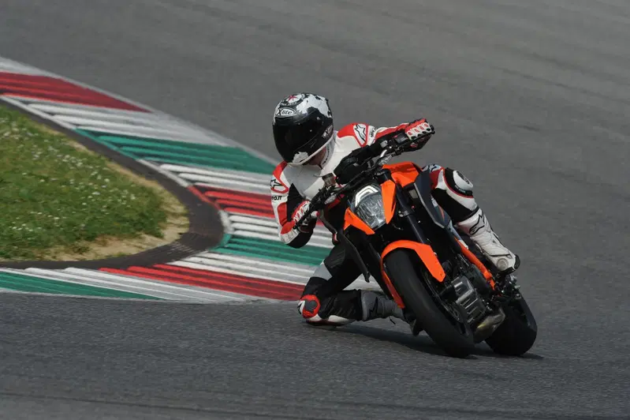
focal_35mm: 650
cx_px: 315
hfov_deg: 3.2
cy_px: 210
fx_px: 11370
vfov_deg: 2.1
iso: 220
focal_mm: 650
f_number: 11
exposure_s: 1/320
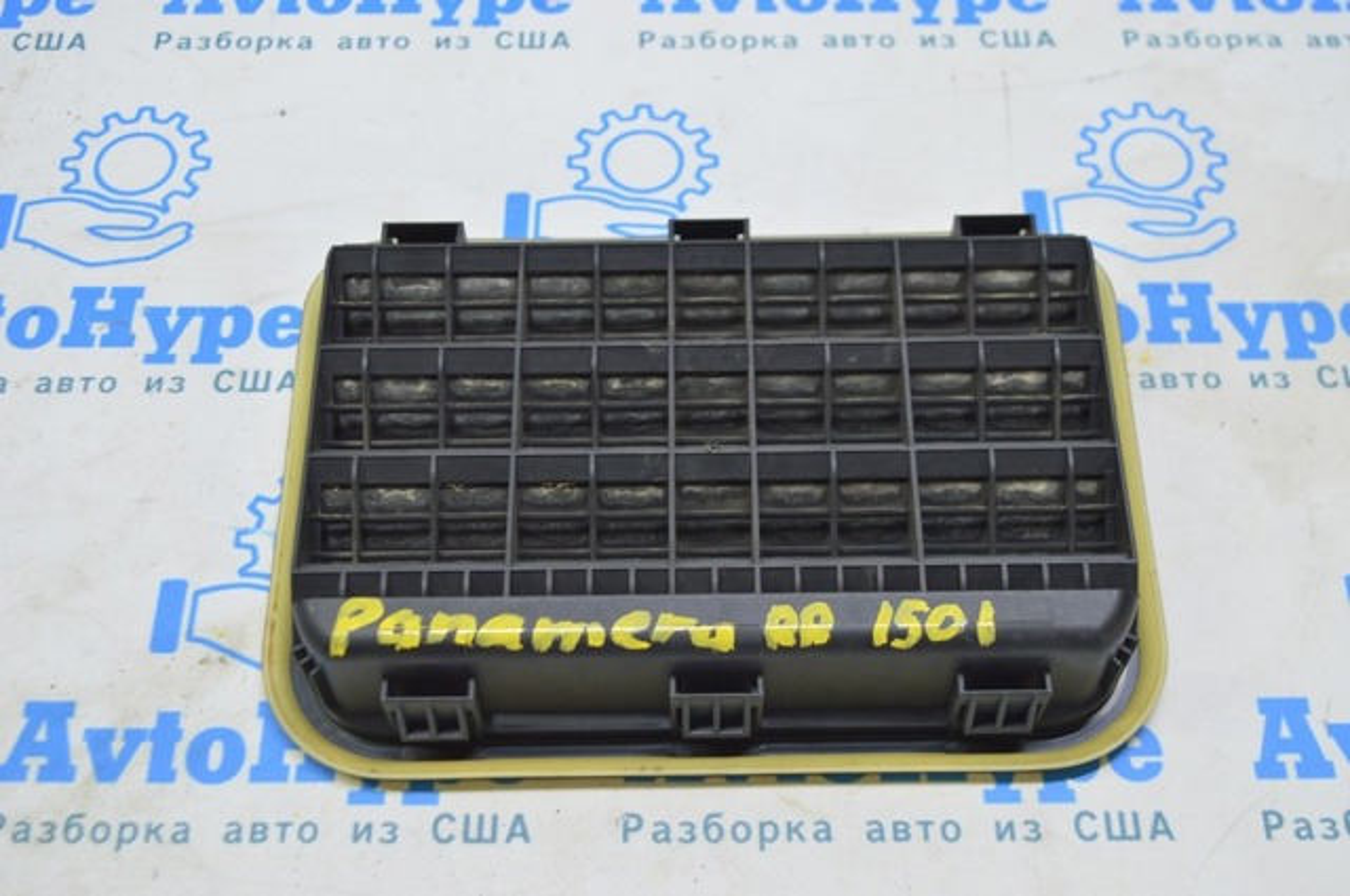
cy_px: 448
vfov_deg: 28.9
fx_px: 1742
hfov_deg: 42.4
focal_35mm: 46
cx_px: 675
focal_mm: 31
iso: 400
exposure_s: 1/20
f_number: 5.6
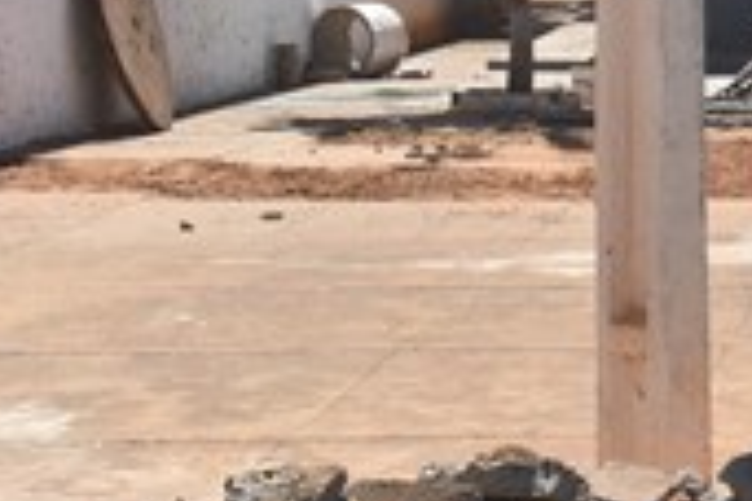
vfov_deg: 10.6
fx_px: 2692
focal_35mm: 129
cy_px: 169
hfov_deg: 14.2
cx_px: 1332
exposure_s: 1/400
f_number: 10
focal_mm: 23
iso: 200
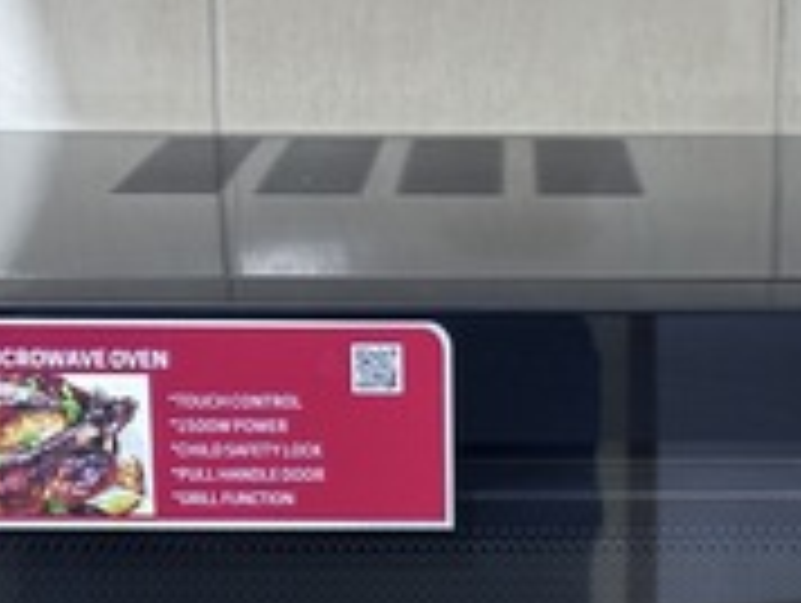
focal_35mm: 123
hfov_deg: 15.9
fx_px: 2850
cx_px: 605
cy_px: 691
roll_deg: -0.3
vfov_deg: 11.9
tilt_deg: -16.1
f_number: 1.78
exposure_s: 1/30
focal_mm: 6.86
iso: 500
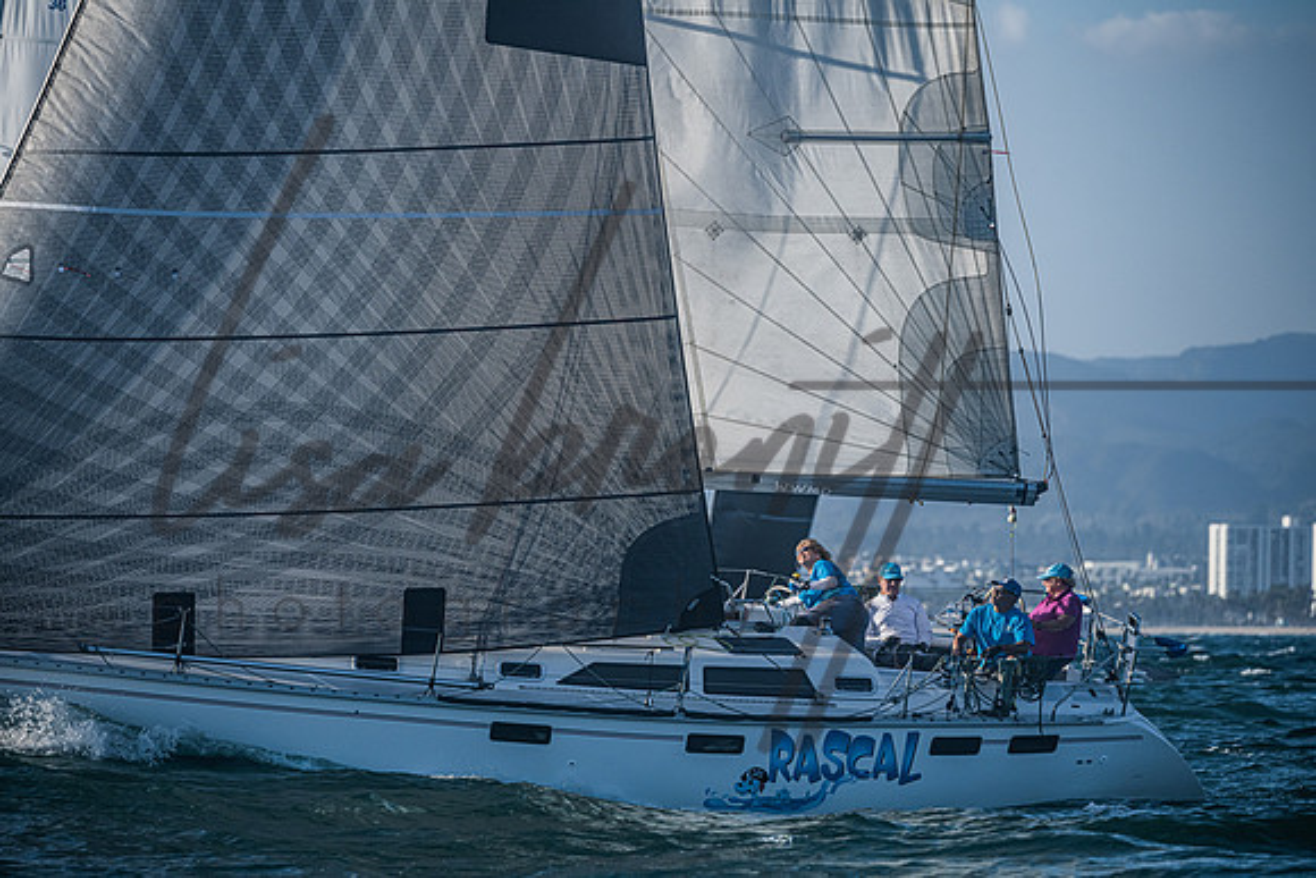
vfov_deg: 5.0
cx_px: 658
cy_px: 439
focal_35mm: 273
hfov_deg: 7.6
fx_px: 9971
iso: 400
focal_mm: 270
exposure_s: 1/3200
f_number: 6.3
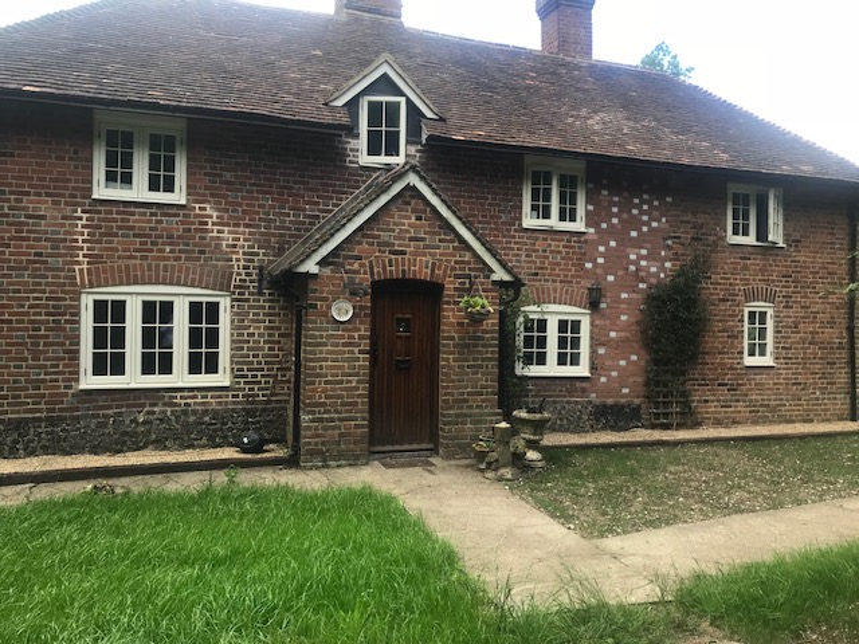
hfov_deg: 63.4
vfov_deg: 49.7
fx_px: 695
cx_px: 430
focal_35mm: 28
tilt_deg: +1.4
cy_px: 322
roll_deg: -0.3
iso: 20
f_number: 1.8
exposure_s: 1/409
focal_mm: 3.99
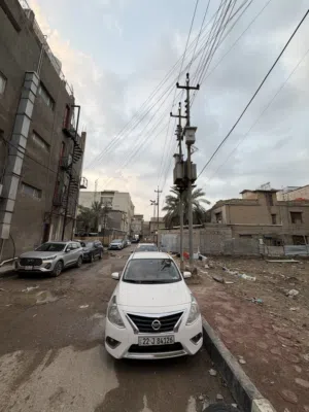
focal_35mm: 14
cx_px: 154
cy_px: 206
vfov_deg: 102.1
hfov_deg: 85.7
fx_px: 167
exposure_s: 1/121
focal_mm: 2.22
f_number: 2.2
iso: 64
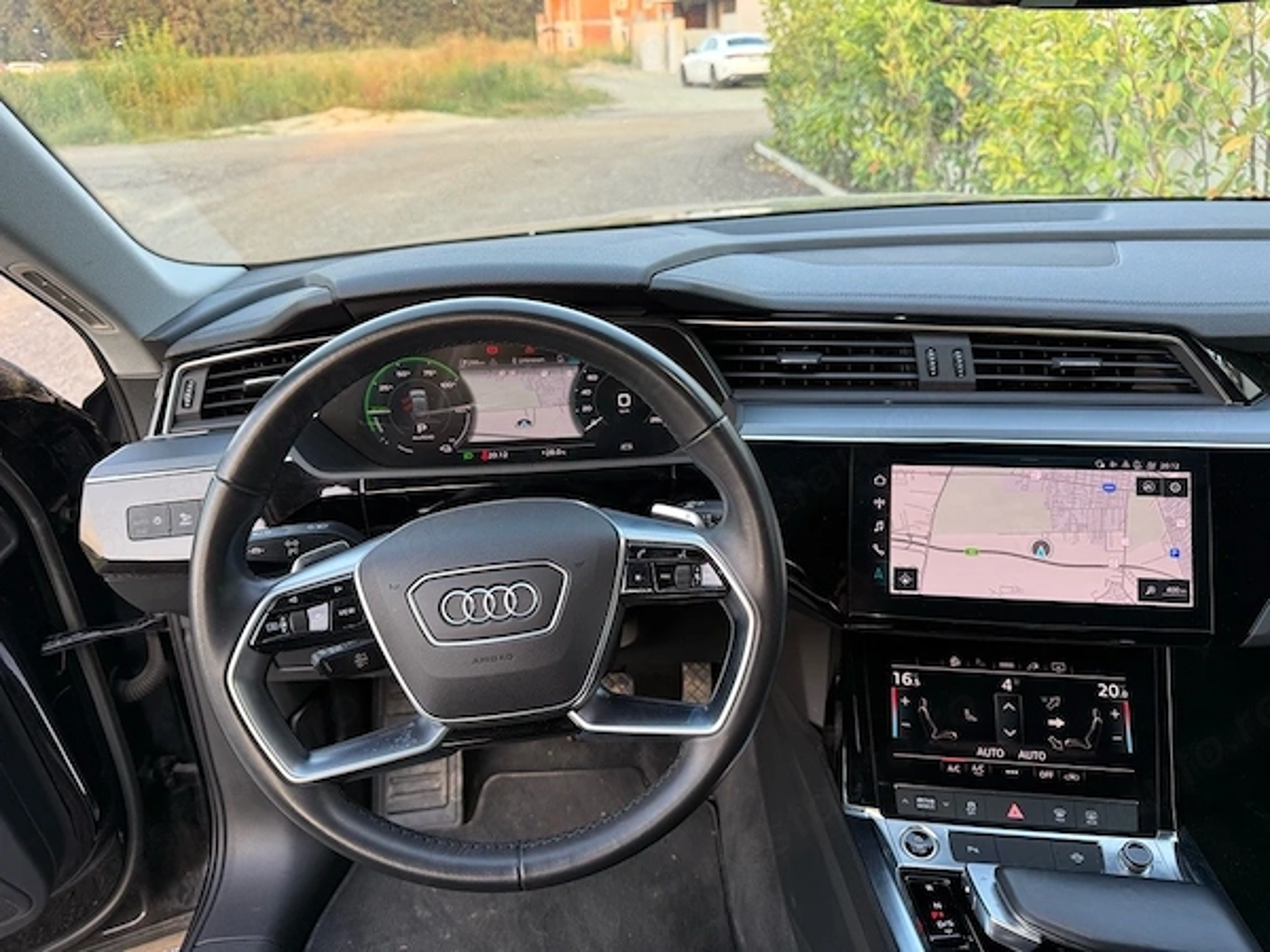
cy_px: 476
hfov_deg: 71.6
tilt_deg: -25.7
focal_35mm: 24
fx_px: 881
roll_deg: +1.3
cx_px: 635
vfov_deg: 56.8
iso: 125
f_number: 1.78
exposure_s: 1/102
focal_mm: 6.76
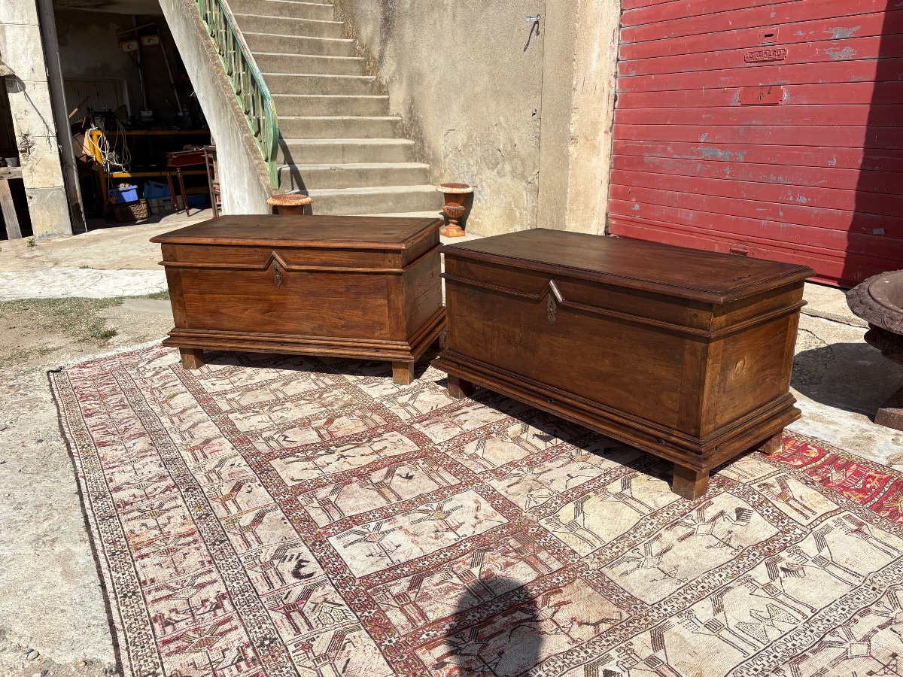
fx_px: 678
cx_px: 452
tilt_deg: -17.8
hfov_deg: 67.3
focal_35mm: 26
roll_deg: -0.2
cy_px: 338
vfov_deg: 53.1
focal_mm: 5.96
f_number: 1.6
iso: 50
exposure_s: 1/4329
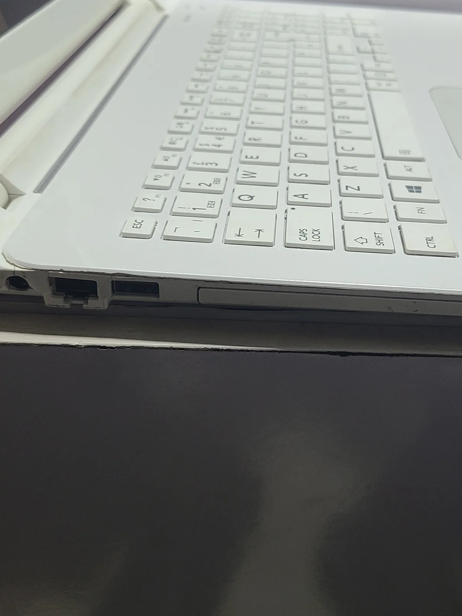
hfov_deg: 34.8
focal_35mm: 41
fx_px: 729
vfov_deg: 45.6
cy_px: 251
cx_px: 306
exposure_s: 1/100
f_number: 1.8
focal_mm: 5.4
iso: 80
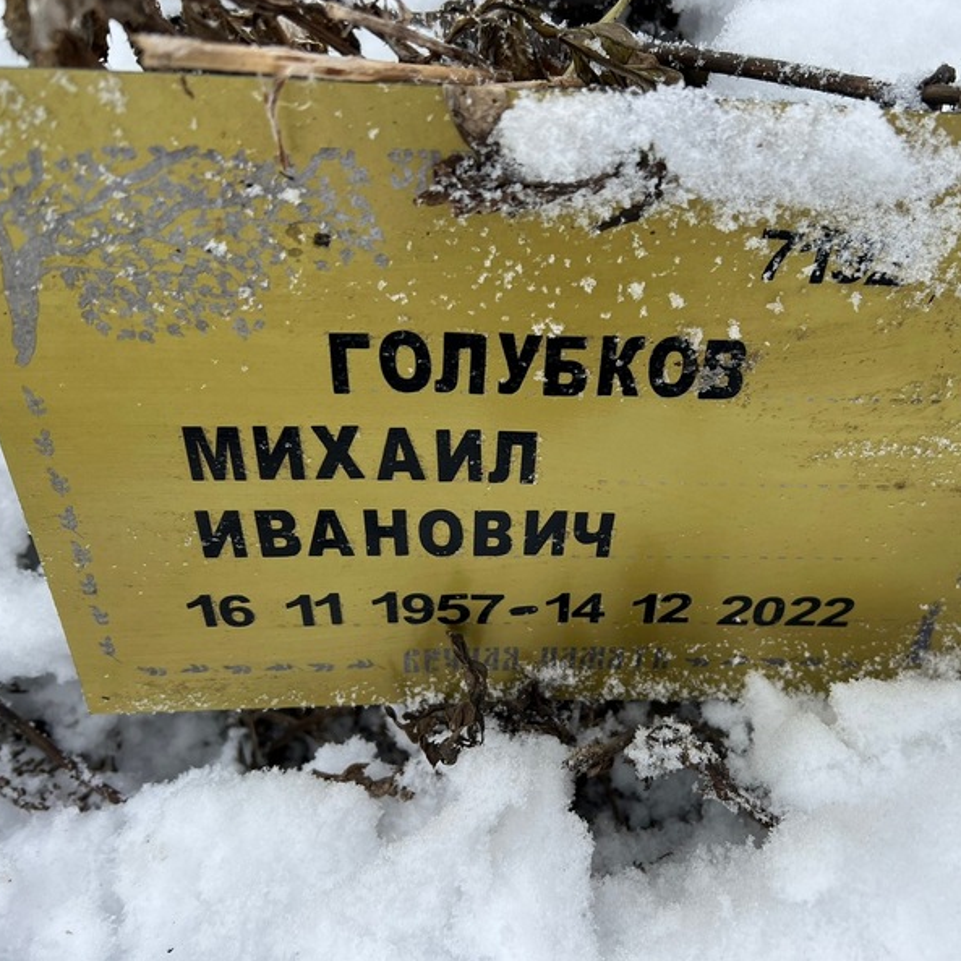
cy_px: 478
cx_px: 574
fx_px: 974
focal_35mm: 31
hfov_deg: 52.2
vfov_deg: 52.5
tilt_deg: -64.6
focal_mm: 5.7
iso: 50
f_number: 1.5
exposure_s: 1/345
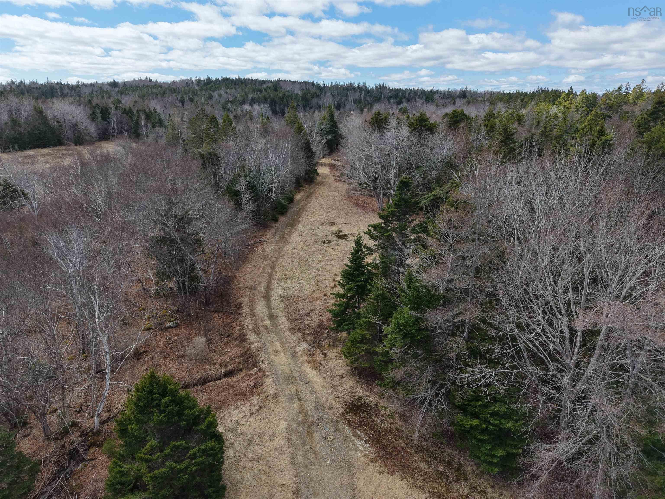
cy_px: 250
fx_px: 461
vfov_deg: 56.8
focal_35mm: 24
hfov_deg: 71.6
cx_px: 332
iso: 380
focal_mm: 8.67
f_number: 1.8
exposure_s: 1/4000
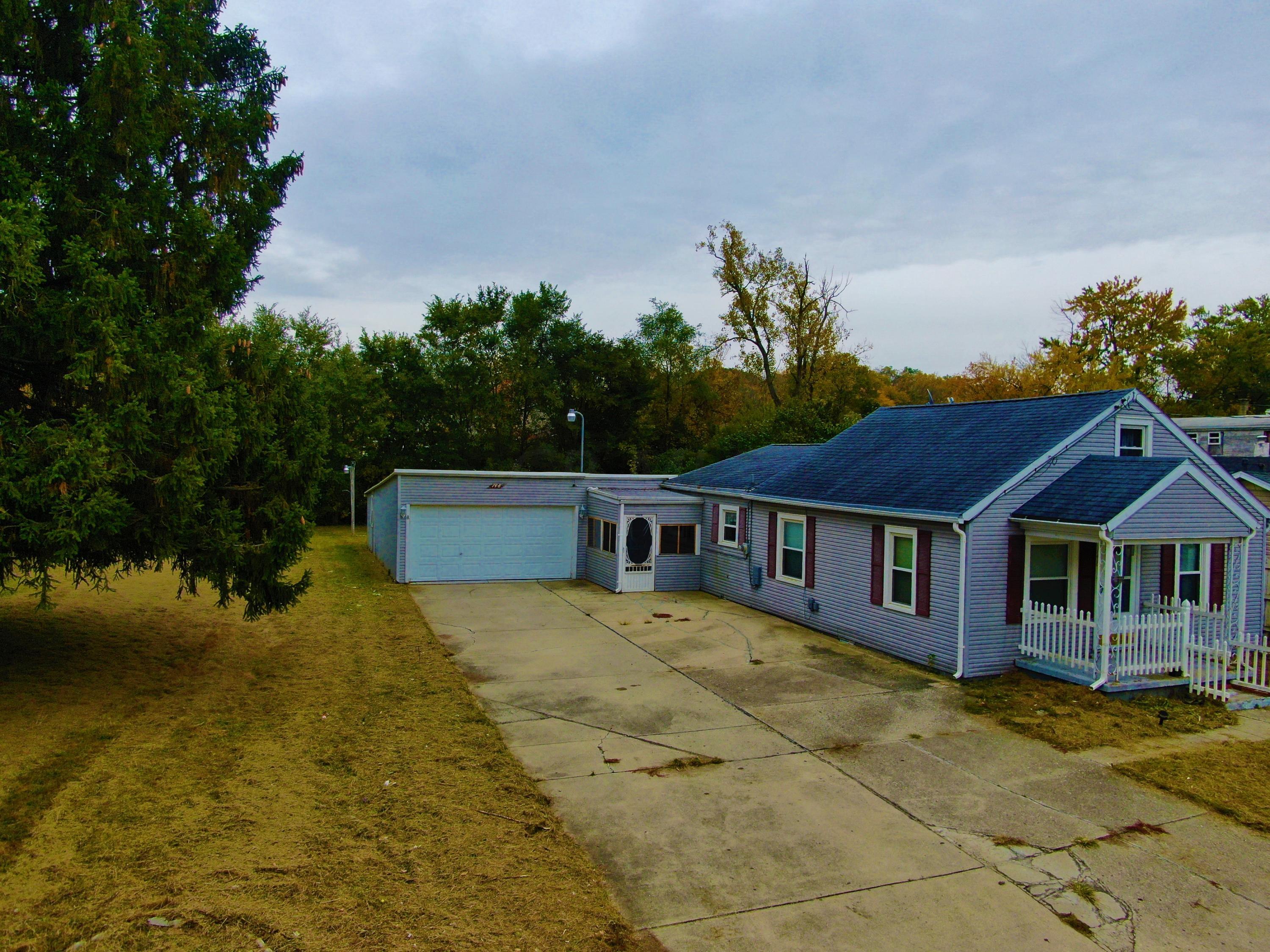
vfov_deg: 56.8
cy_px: 476
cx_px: 635
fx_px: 881
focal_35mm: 24
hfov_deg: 71.6
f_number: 2.8
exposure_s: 1/800
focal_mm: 4.39
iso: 110
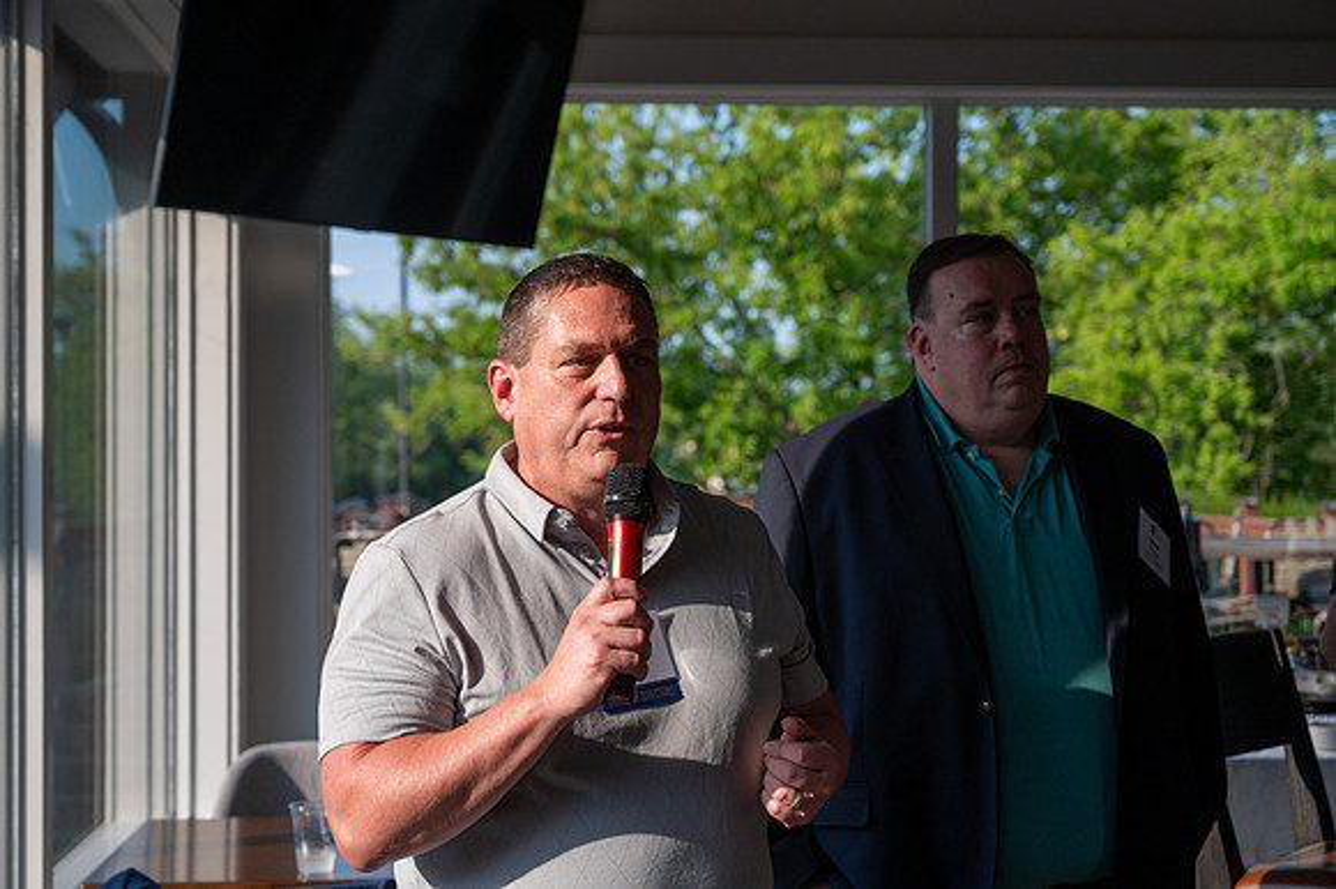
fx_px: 2040
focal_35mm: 55
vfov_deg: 24.6
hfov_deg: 36.3
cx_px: 668
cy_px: 444
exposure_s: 1/2500
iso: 640
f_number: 4.5
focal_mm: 55
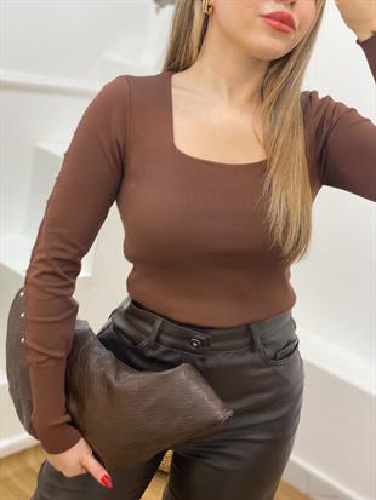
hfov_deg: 28.0
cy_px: 250
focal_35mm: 52
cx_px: 188
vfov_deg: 36.8
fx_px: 753
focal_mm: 6
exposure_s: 1/100
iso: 160
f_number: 2
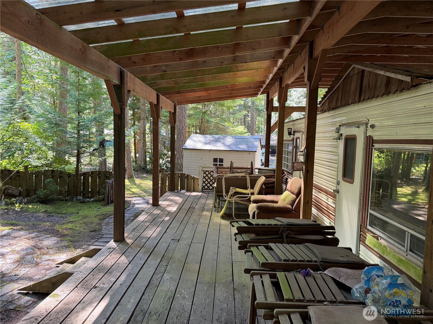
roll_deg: -1.2
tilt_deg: -3.4
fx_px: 300
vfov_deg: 56.8
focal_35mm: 24
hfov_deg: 71.6
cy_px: 162
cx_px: 216
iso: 200
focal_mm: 6.76
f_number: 1.78
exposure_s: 1/121
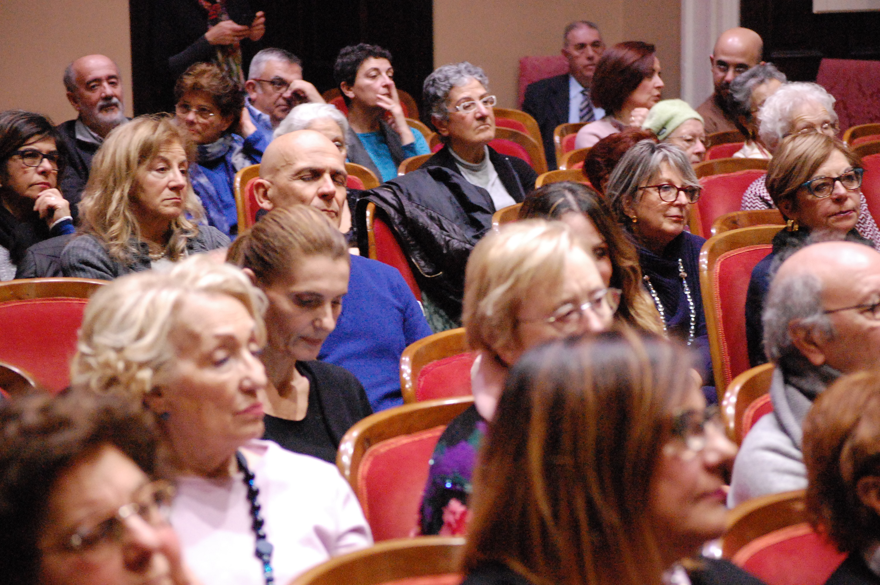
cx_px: 440
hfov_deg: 16.7
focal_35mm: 123
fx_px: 3004
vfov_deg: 11.1
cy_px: 292
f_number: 4.5
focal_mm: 82
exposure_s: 1/40
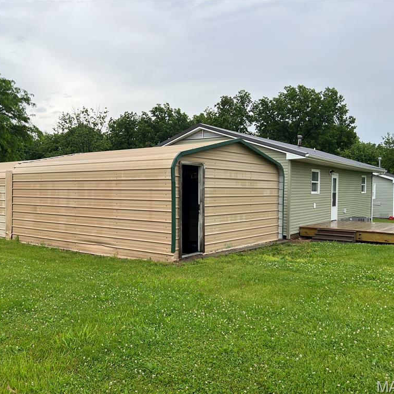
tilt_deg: -2.2
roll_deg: -0.6
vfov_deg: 52.5
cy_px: 198
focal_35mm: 31
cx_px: 163
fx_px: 399
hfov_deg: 52.3
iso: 50
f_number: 1.5
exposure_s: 1/924
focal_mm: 5.7
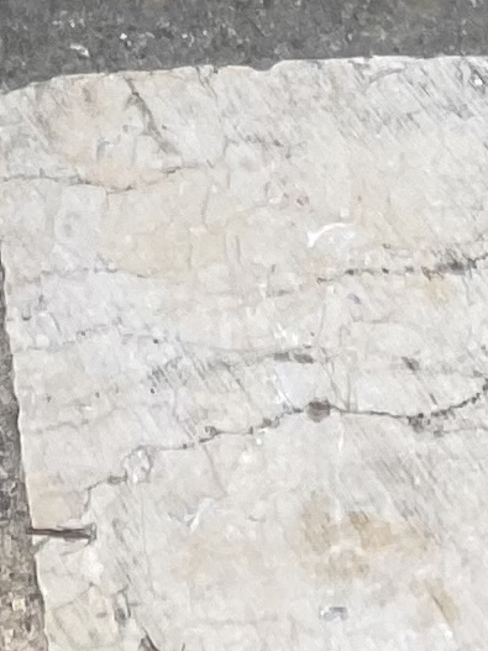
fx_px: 3742
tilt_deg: -44.8
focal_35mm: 199
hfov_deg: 7.3
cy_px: -1465
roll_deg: +2.2
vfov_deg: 8.1
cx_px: -357
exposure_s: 1/604
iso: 32
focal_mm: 4.25
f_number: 1.8
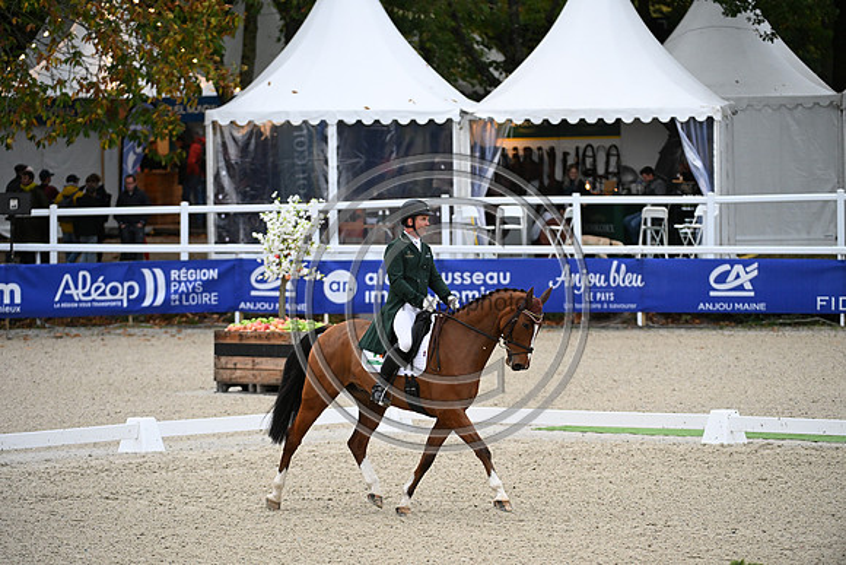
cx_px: 423
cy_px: 282
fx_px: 5641
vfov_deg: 5.7
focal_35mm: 240
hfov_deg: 8.6
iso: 2000
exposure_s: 1/1250
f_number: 4.5
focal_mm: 240
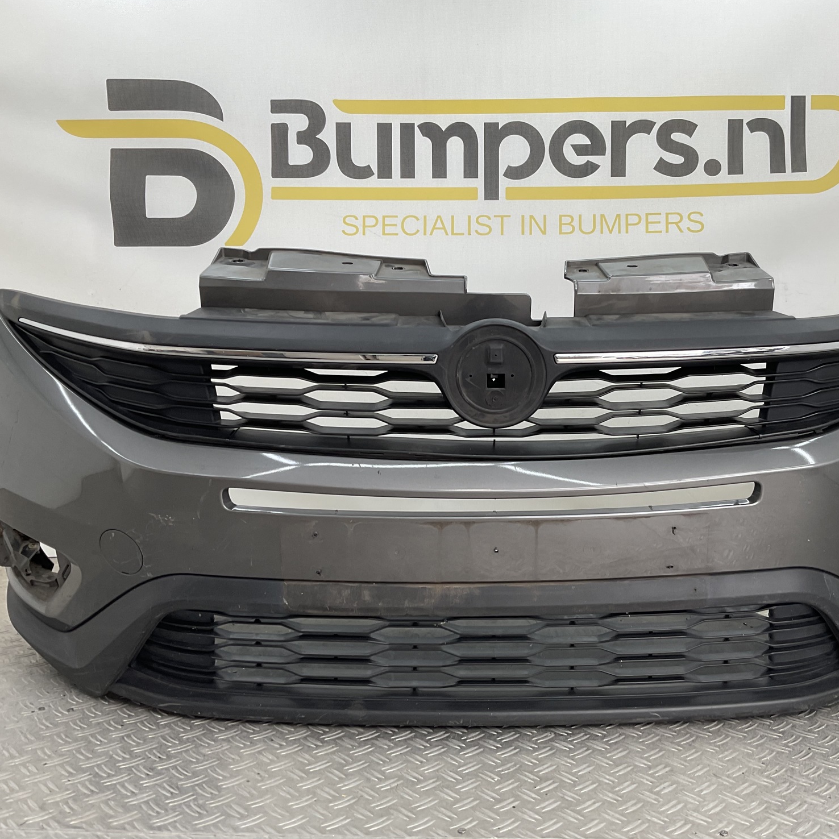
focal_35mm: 35
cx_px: 500
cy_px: 421
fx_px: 960
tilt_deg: -6.9
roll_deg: -1.3
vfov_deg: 47.2
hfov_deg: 47.0
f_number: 1.8
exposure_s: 1/100
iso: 20
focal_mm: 3
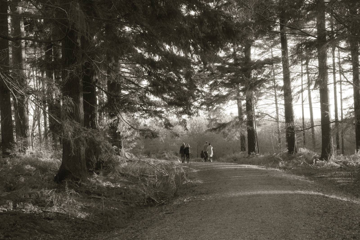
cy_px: 120
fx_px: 760
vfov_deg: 18.0
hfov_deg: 26.6
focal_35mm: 76
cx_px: 180
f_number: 8
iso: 5000
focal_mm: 50.5
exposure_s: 1/150
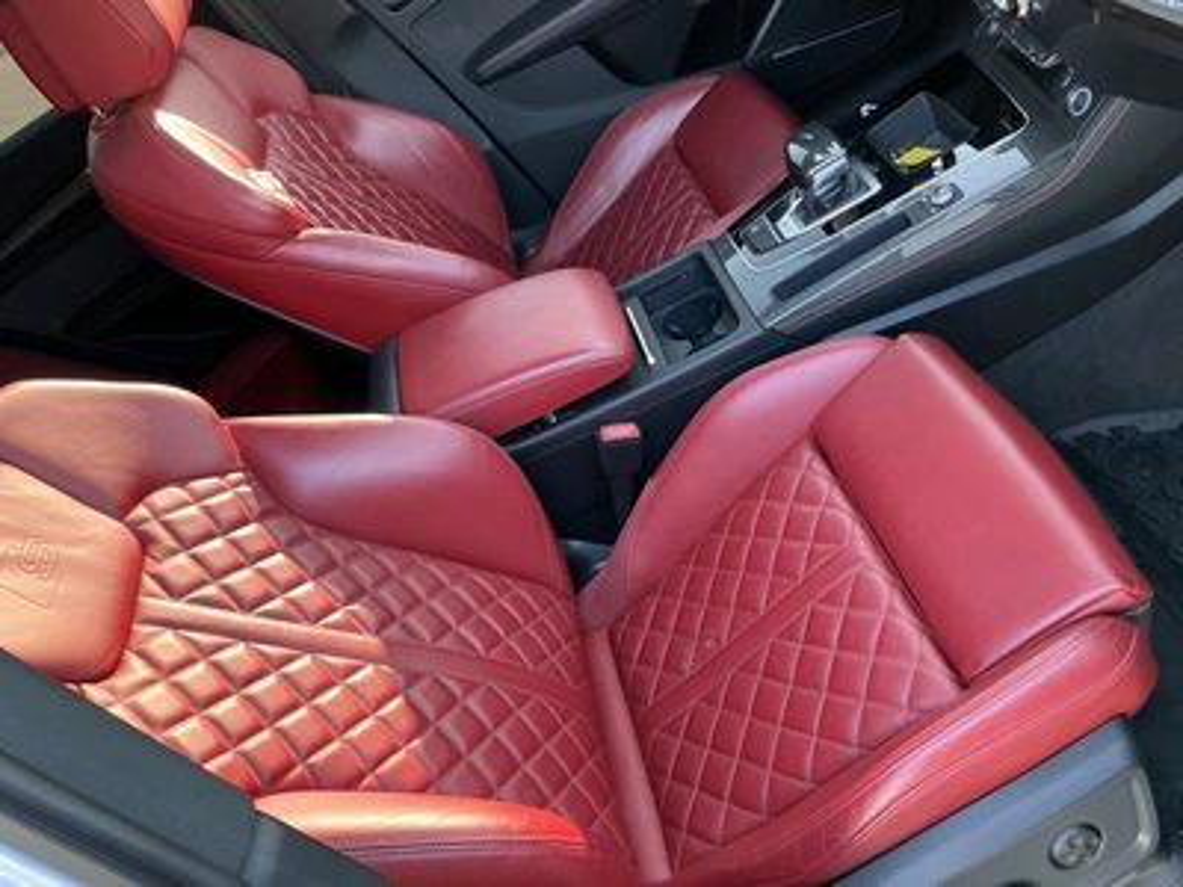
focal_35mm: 28
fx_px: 957
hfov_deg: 63.4
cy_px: 444
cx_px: 592
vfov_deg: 49.7
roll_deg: +39.7
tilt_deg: -36.9
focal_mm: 3
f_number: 1.8
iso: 160
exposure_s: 1/60
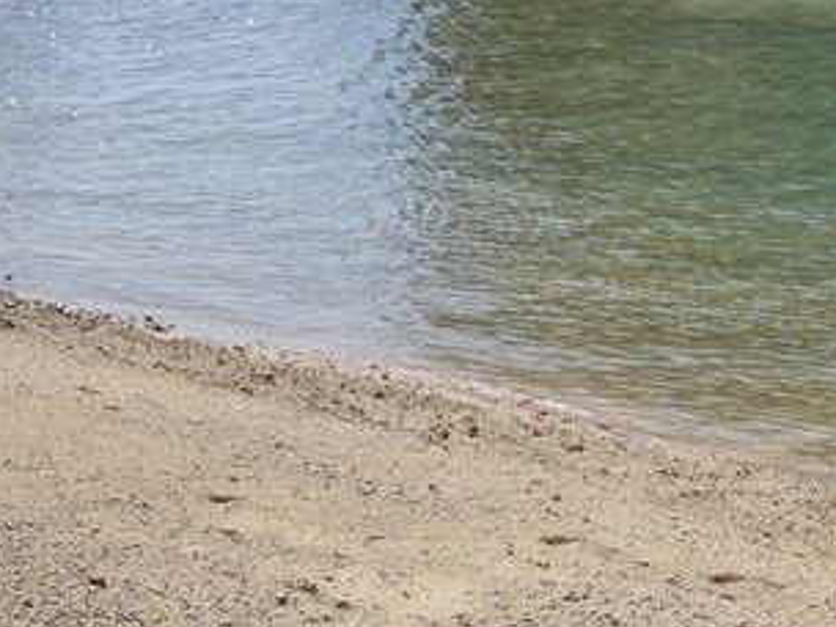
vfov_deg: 11.1
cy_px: -358
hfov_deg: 15.3
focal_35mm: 128
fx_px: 3091
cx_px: 209
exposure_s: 1/1208
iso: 50
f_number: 1.7
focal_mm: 6.07
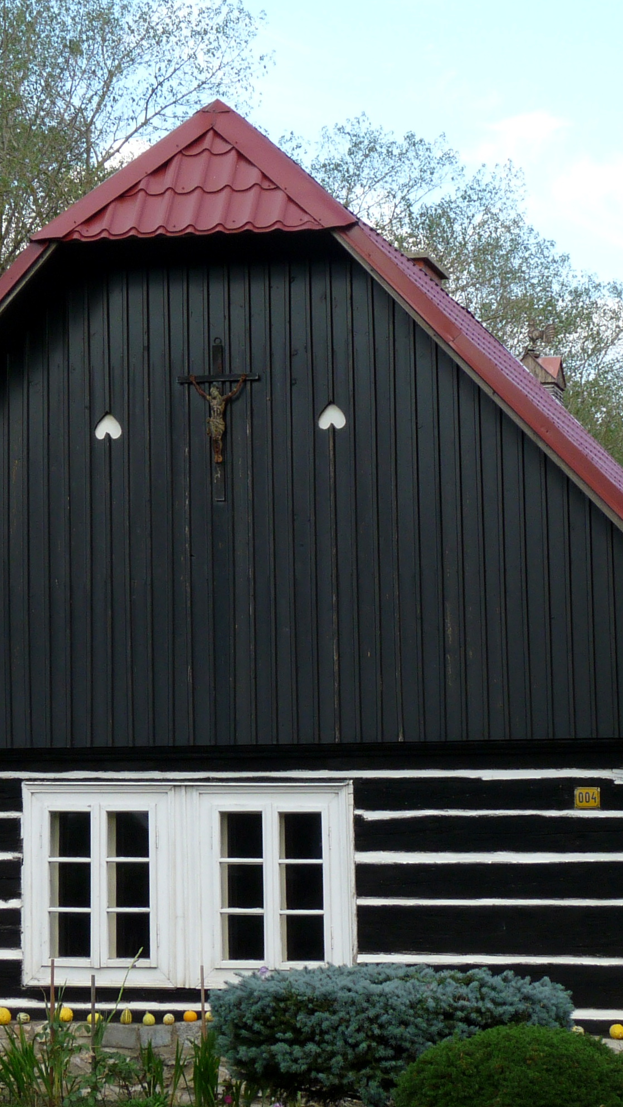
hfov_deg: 11.6
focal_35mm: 104
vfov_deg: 20.5
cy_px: 594
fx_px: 3054
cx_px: 312
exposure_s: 1/160
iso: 100
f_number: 4.5
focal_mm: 9.2
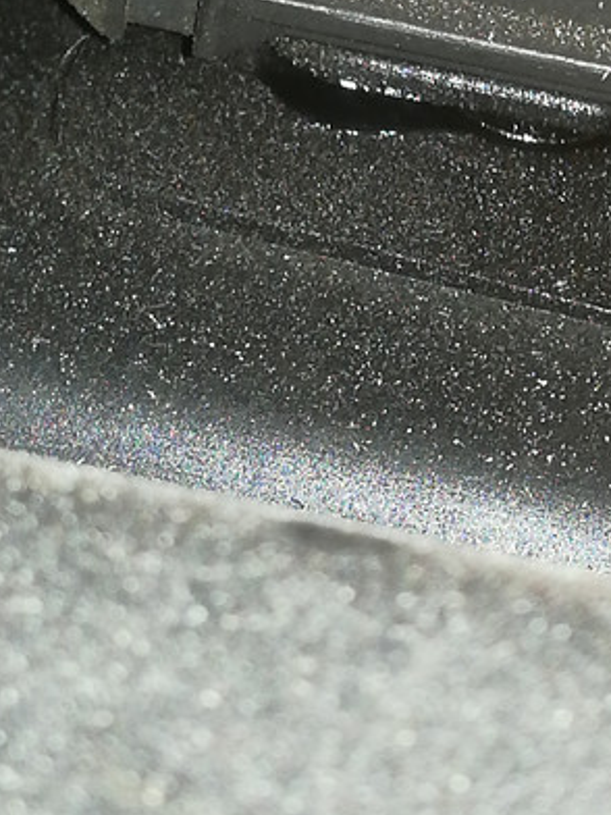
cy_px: 339
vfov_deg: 15.9
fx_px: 2918
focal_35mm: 124
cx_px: 409
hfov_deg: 11.9
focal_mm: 3.83
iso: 320
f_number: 2.2
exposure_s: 1/33.3
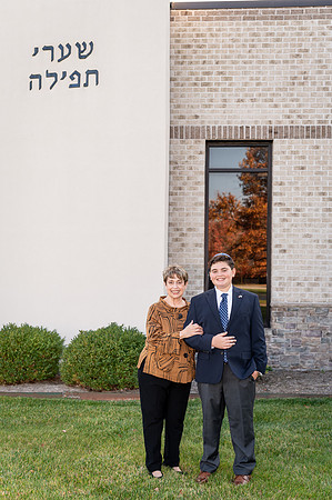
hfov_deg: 26.9
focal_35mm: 50
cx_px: 166
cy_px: 250
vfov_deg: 39.6
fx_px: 693
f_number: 4
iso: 100
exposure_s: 1/160
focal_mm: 50
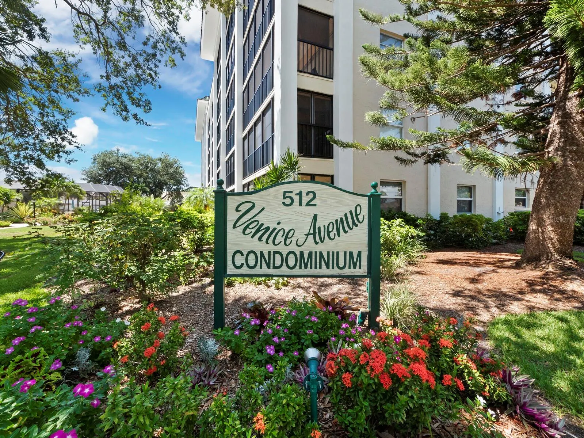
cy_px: 219
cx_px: 292
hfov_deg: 102.1
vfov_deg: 85.7
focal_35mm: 14
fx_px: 236
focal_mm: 7
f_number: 10
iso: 400
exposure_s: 1/100
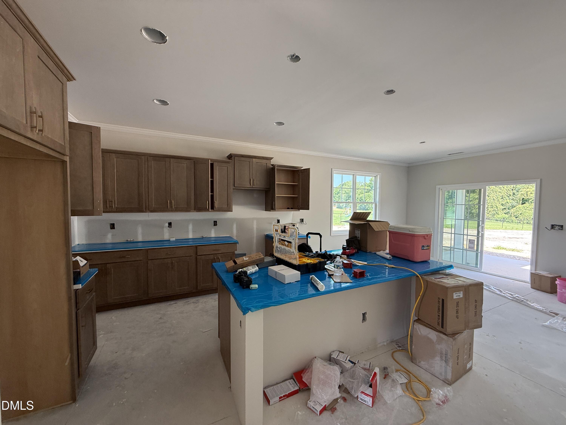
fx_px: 229
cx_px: 283
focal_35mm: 14
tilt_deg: -0.7
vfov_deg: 85.7
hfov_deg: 102.1
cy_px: 212
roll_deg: -0.7
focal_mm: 2.22
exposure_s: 1/99
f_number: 2.2
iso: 100
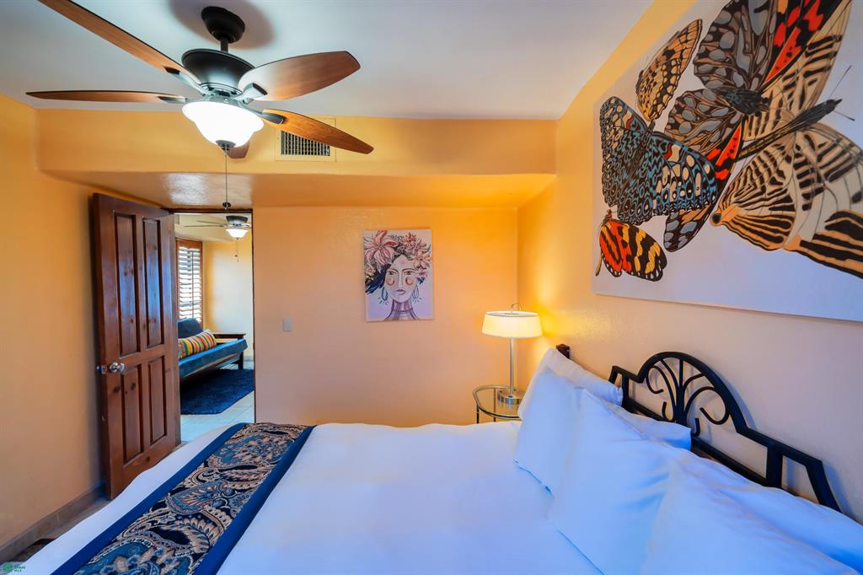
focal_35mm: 14
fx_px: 335
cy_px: 288
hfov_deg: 104.3
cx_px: 432
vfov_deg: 81.2
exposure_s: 1/30
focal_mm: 14
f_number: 4
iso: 640
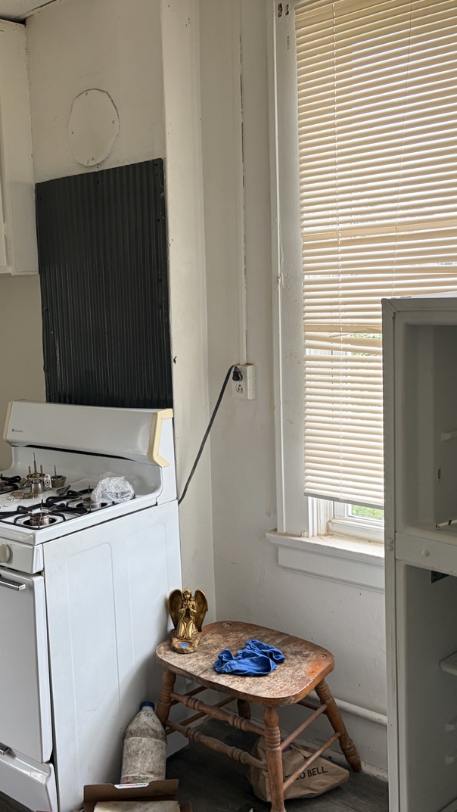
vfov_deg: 52.8
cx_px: 77
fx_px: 818
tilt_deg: -6.5
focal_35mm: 38
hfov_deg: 30.3
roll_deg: +4.6
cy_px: 404
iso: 80
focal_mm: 5.96
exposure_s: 1/121
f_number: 1.6
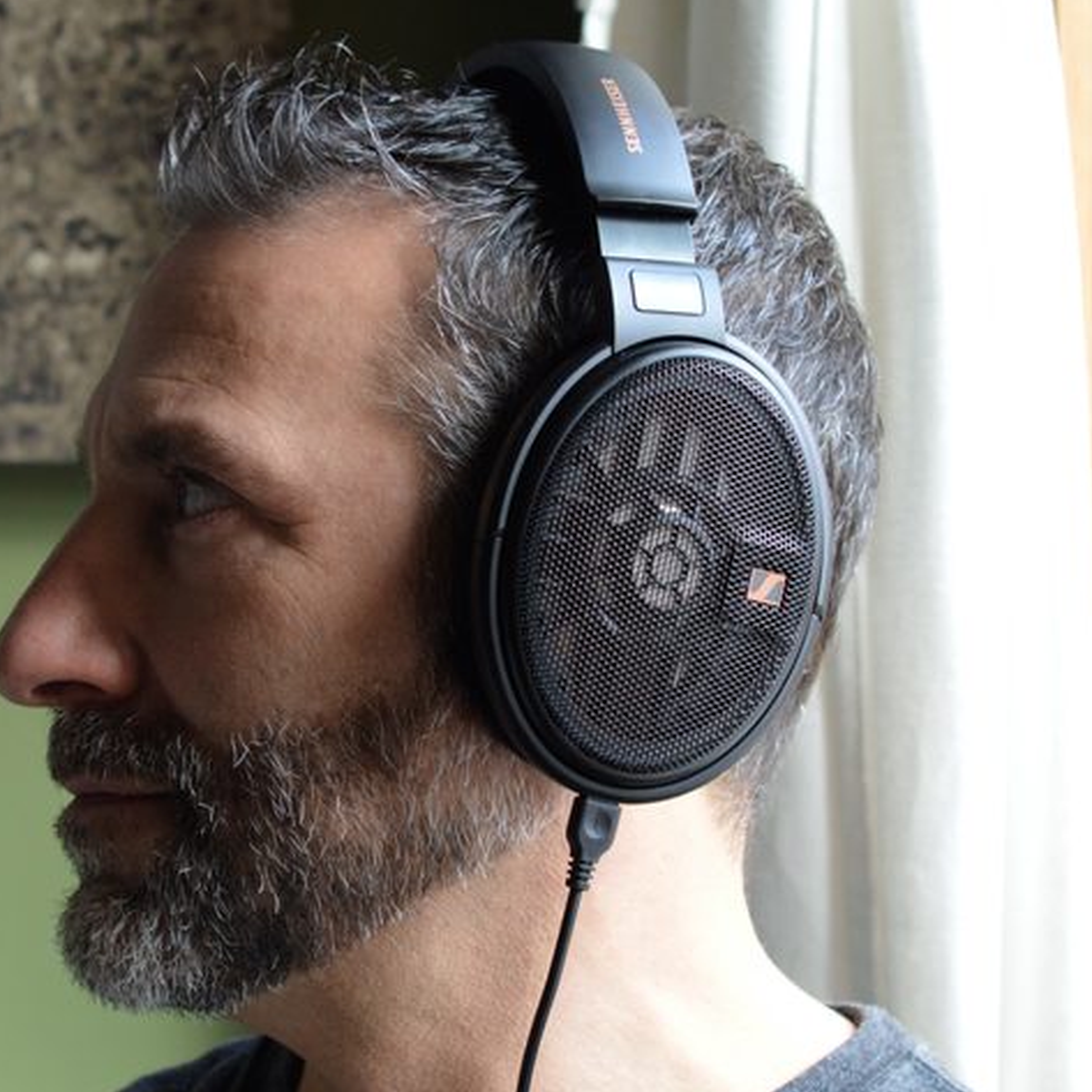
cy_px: 543
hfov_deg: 17.9
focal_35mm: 97
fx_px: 3462
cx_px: 452
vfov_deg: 17.9
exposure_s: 1/80
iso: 400
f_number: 4.5
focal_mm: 50
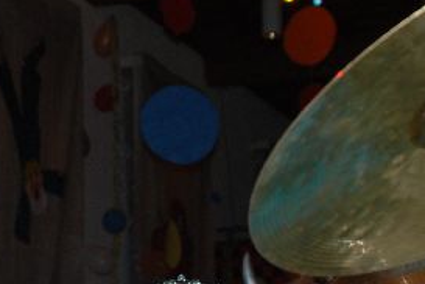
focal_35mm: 124
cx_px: -98
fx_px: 1464
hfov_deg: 15.8
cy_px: 146
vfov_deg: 11.1
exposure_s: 1/60
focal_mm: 22
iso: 200
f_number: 4
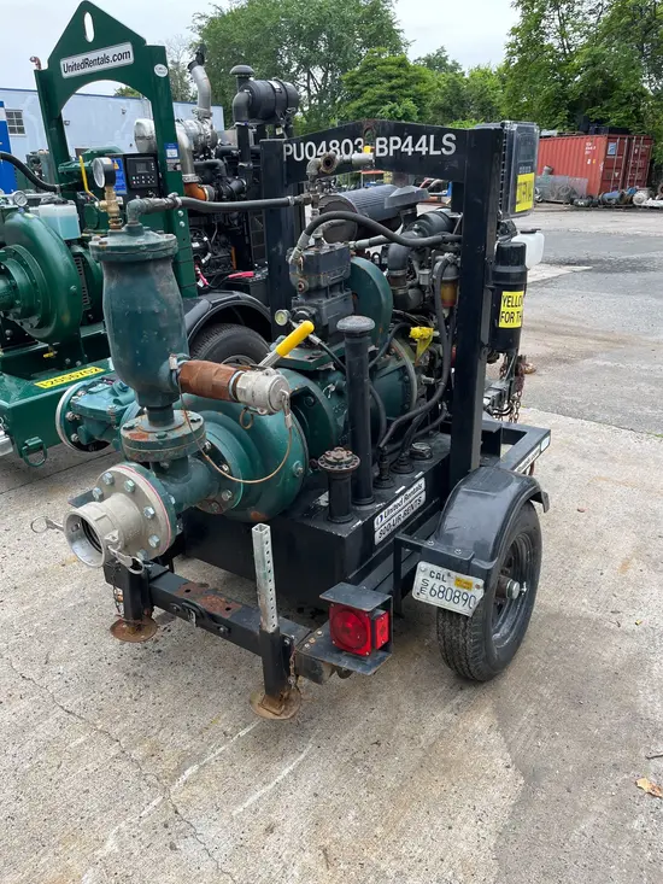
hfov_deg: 53.1
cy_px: 442
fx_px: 664
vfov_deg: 67.3
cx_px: 332
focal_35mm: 26
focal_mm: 5.1
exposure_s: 1/121
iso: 40
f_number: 1.6
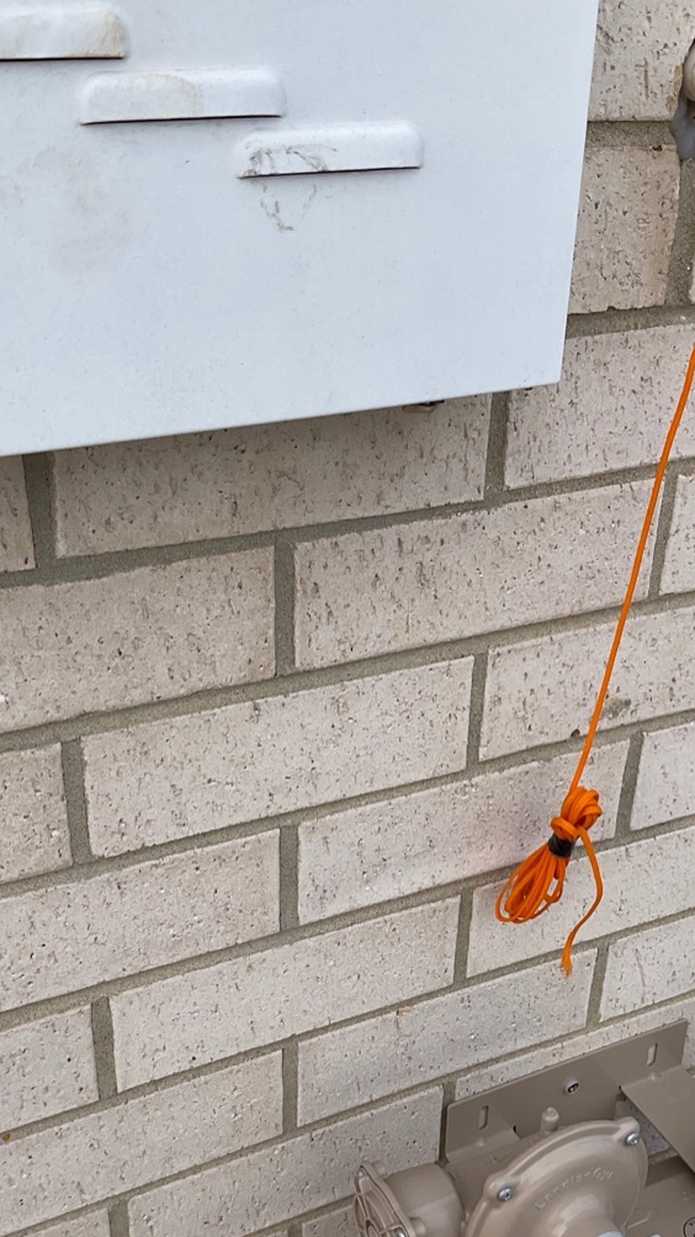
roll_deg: -1.0
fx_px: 1376
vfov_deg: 48.0
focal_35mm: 42
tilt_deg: -32.1
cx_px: 352
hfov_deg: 28.3
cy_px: 748
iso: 16
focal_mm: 3
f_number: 1.8
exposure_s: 1/997
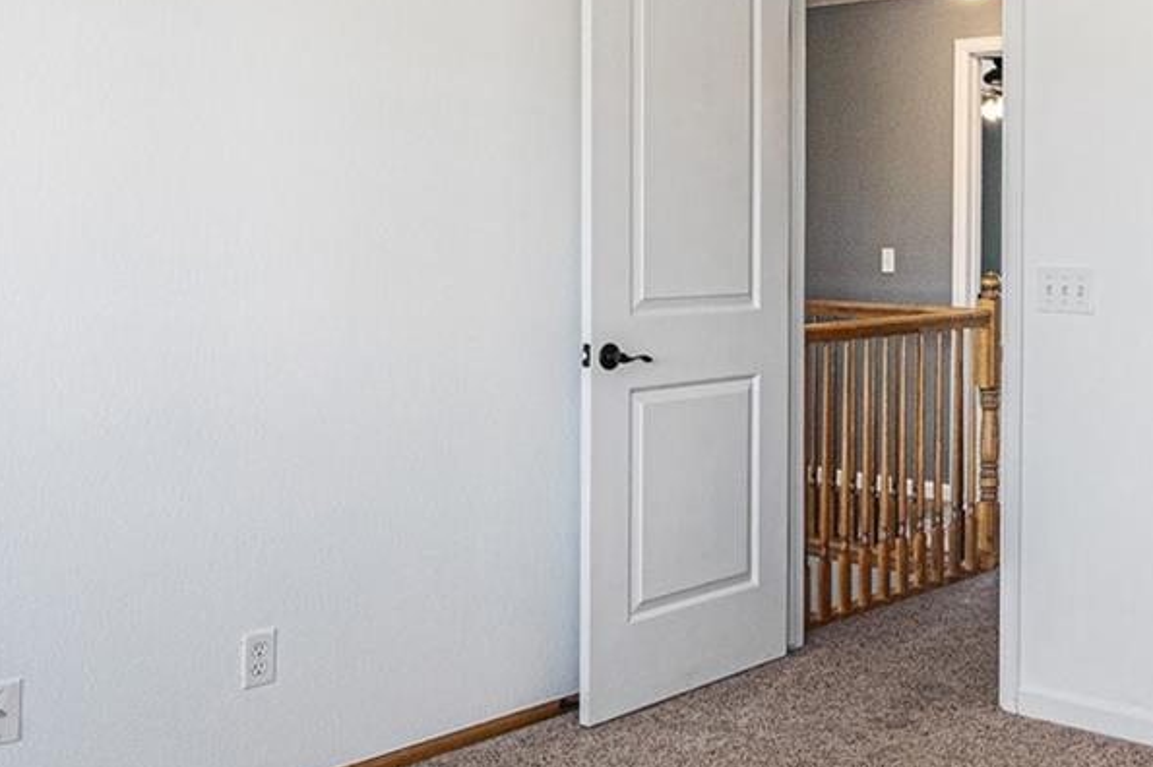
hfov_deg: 43.4
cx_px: 919
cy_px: 262
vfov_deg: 30.9
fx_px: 1376
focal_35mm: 43
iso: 500
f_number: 8
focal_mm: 16
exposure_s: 1/25
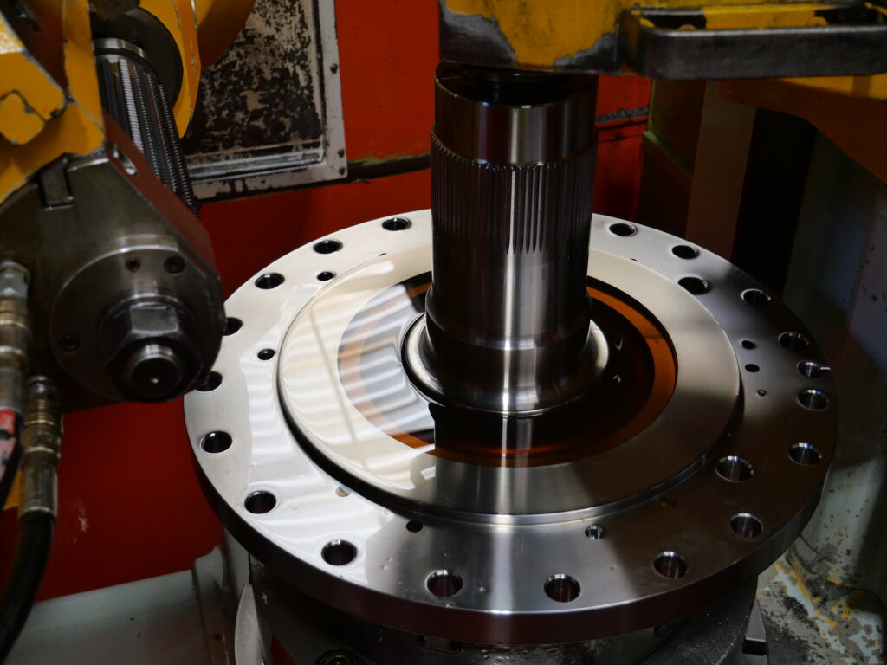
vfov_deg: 32.9
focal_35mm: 44
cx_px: 444
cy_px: 332
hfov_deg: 42.9
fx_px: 1127
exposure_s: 1/60
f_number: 4.2
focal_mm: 22
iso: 400
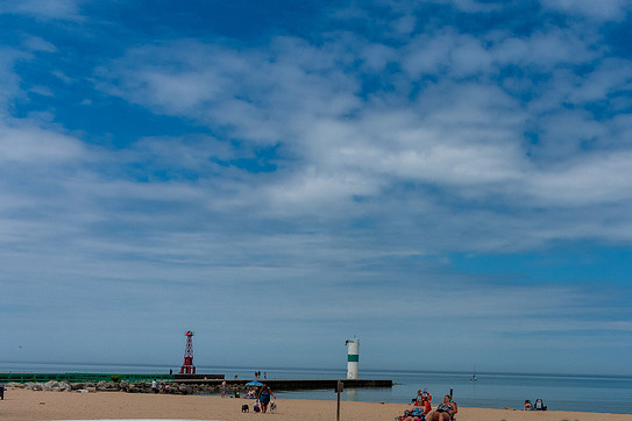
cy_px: 308
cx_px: 445
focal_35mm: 44
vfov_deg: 30.1
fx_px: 772
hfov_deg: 43.6
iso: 320
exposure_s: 1/1000
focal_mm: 20
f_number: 11
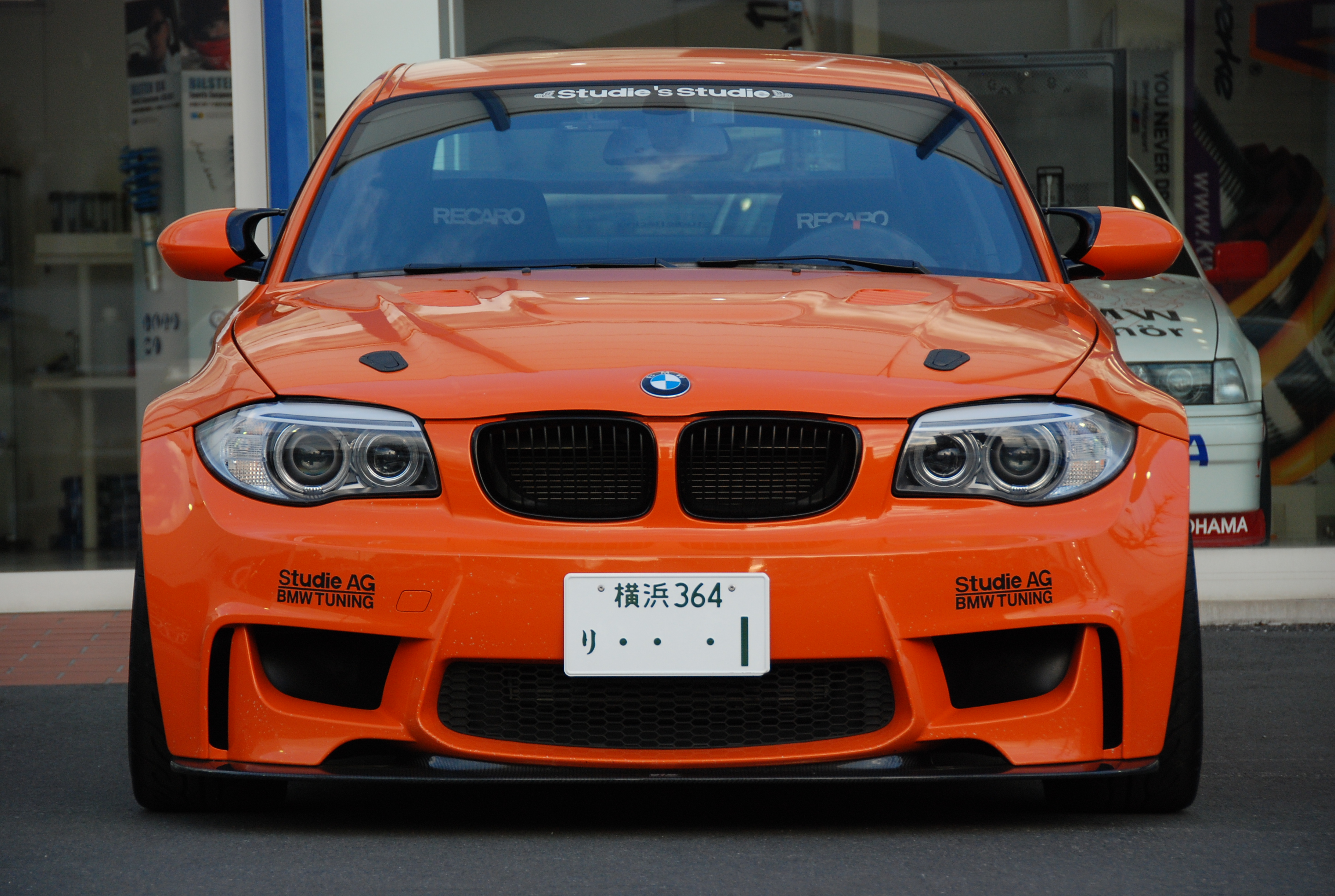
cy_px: 448
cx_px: 668
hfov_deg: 13.0
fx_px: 5853
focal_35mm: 158
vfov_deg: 8.8
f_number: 5.6
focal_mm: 105
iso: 400
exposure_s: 1/400
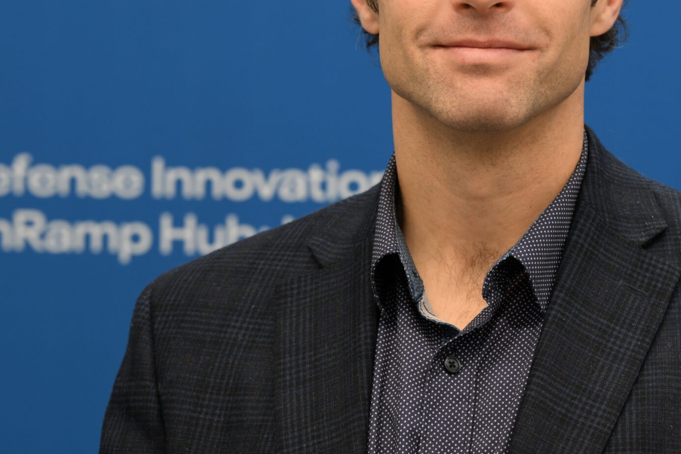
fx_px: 4010
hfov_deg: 9.7
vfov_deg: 6.5
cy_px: 52
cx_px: 561
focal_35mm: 212
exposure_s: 1/20
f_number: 5.6
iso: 500
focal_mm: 115
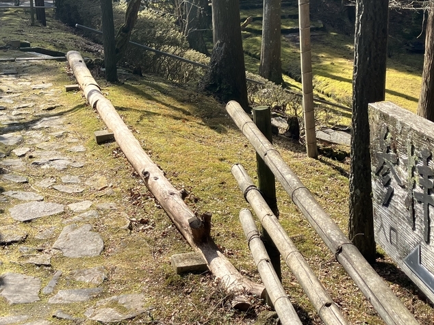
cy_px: 168
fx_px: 664
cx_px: 216
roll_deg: +1.0
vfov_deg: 27.5
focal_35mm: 53
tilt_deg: -17.5
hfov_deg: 36.2
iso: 32
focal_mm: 3.99
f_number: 1.8
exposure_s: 1/796
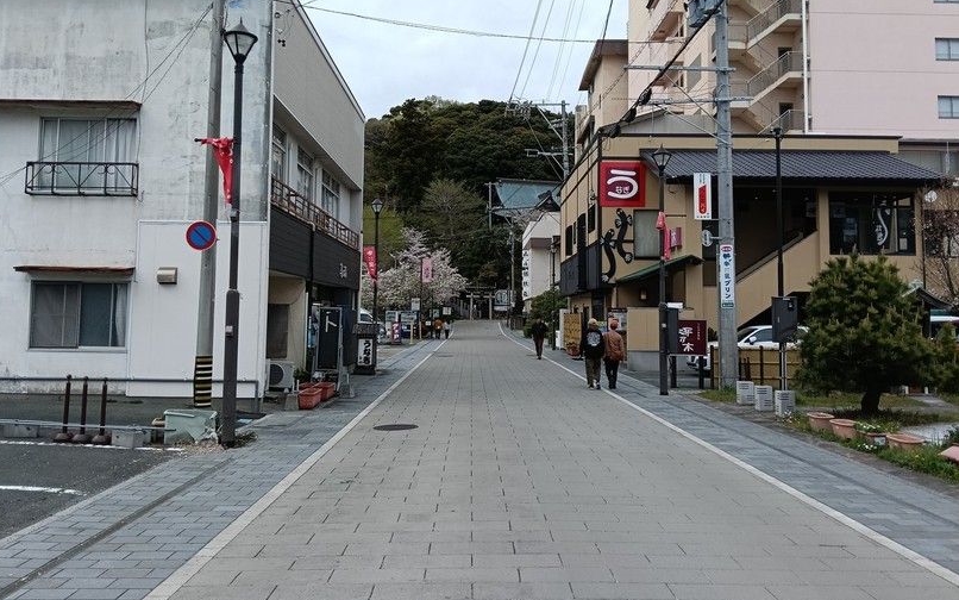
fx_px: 758
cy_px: 260
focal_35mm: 29
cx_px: 477
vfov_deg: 43.1
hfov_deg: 64.6
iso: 50
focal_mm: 3.98
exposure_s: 1/463
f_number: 1.8
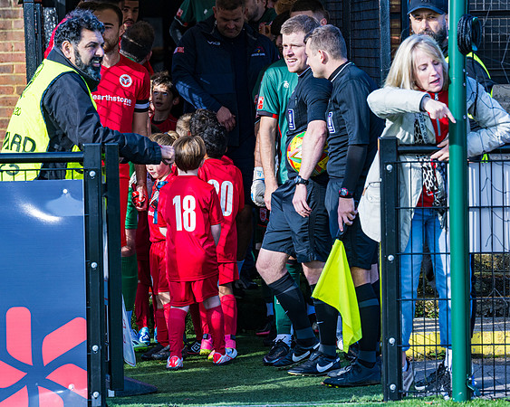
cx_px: 313
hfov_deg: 8.3
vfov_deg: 6.6
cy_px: 208
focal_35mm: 233
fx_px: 3509
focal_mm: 135
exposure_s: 1/400
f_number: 5
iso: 200
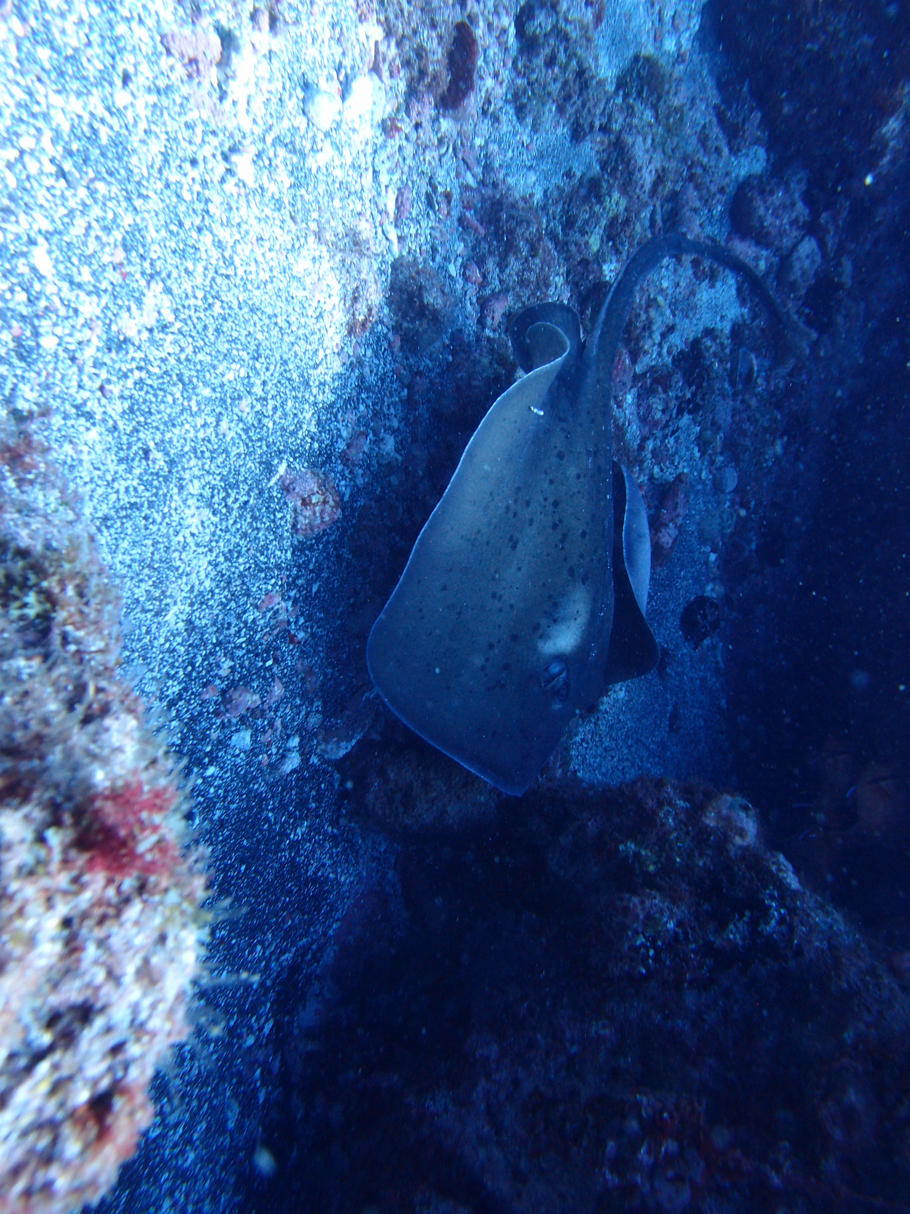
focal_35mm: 28
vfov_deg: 63.4
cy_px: 607
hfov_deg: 49.7
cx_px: 455
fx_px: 981
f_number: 2.5
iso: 100
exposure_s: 1/125
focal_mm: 6
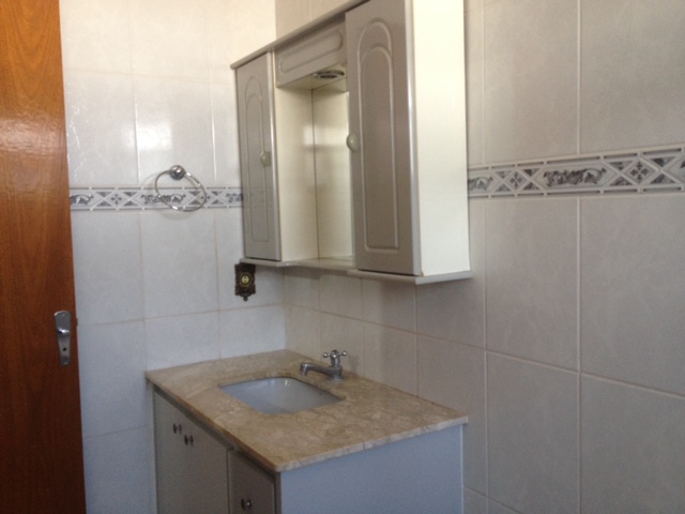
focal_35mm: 35
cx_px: 342
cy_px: 257
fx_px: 693
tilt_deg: -6.5
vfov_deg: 40.7
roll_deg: +1.3
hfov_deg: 52.6
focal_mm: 4.28
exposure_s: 1/20
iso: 100
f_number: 2.4
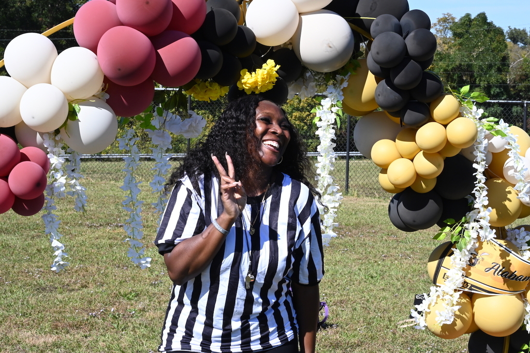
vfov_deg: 19.4
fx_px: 1030
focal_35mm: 70
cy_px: 176
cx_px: 265
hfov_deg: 28.9
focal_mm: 70
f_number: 22
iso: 900
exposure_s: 1/250
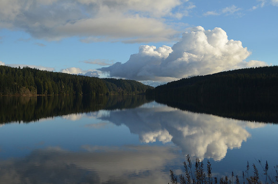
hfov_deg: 46.5
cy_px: 92
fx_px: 324
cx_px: 139
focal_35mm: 42
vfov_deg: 31.7
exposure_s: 1/1600
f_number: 6.3
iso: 400
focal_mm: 28
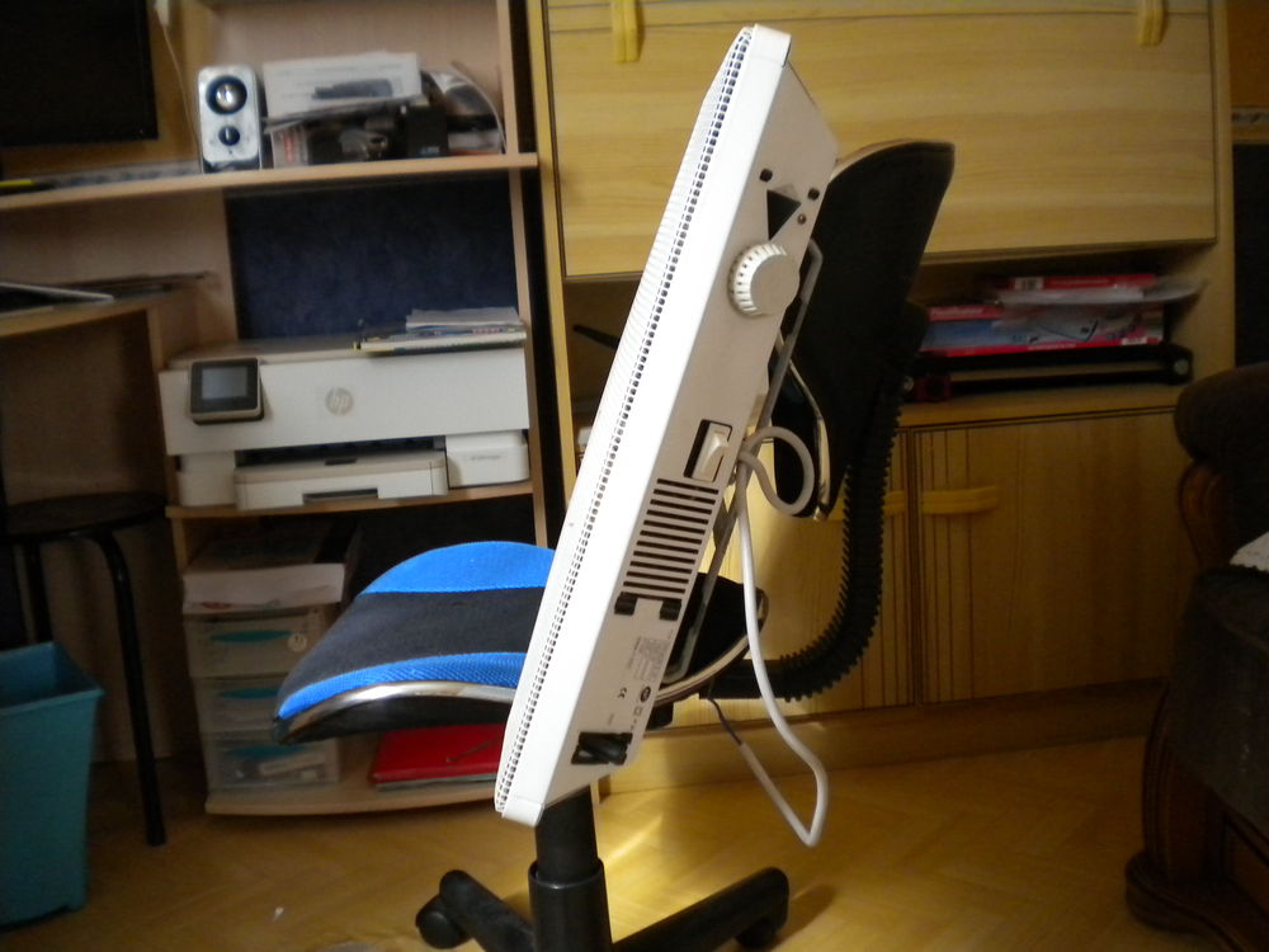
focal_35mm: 35
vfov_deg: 40.7
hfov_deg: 52.6
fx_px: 1283
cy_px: 476
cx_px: 634
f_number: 3.1
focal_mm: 6.3
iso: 400
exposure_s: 1/51.8
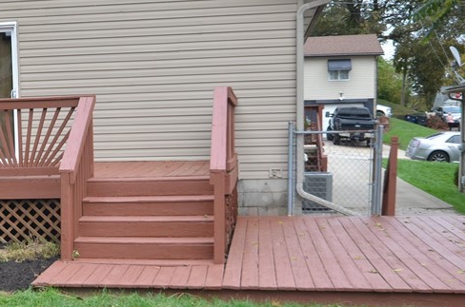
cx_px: 112
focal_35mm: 67
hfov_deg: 29.6
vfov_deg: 20.2
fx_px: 863
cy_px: 201
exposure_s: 1/125
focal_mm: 20
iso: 220
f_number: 5.6
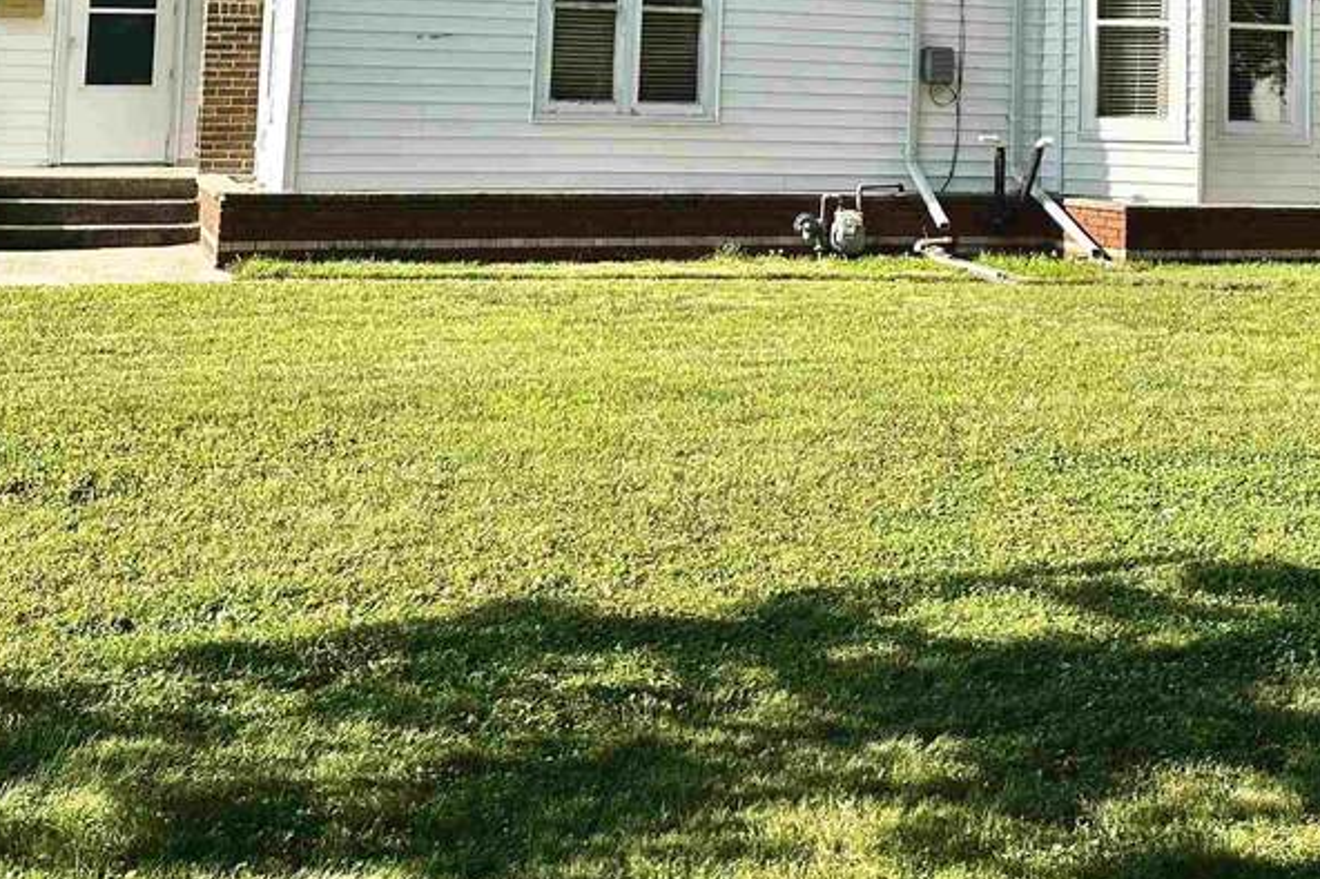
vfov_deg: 23.2
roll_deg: -0.6
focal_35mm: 54
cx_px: 899
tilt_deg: +6.7
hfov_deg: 36.4
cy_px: -145
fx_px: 1979
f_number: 1.78
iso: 80
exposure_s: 1/2353
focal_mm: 6.86
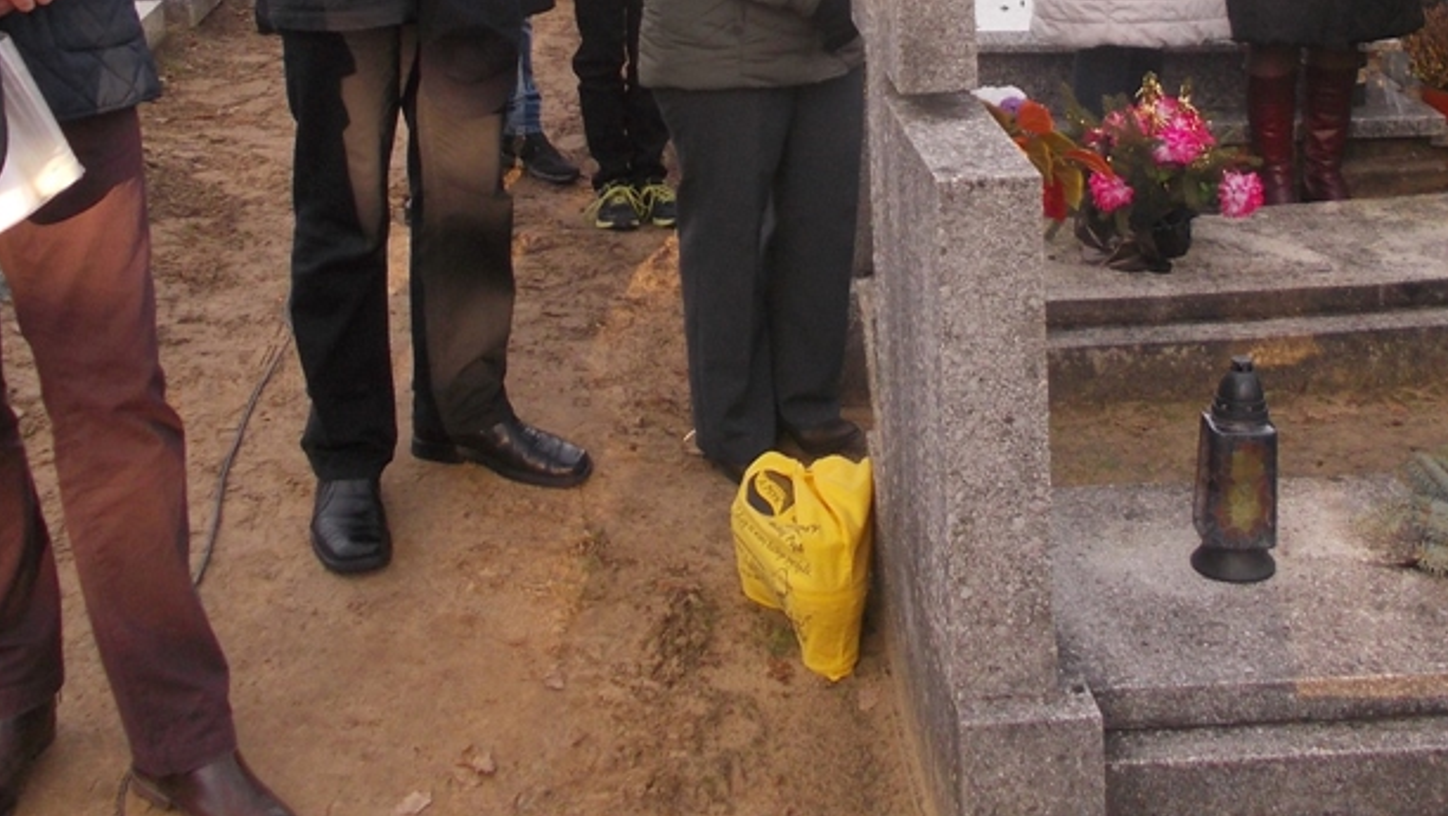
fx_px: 1959
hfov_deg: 40.5
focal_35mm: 51
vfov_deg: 22.2
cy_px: -90
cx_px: 764
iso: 80
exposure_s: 1/200
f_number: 2.7
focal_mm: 4
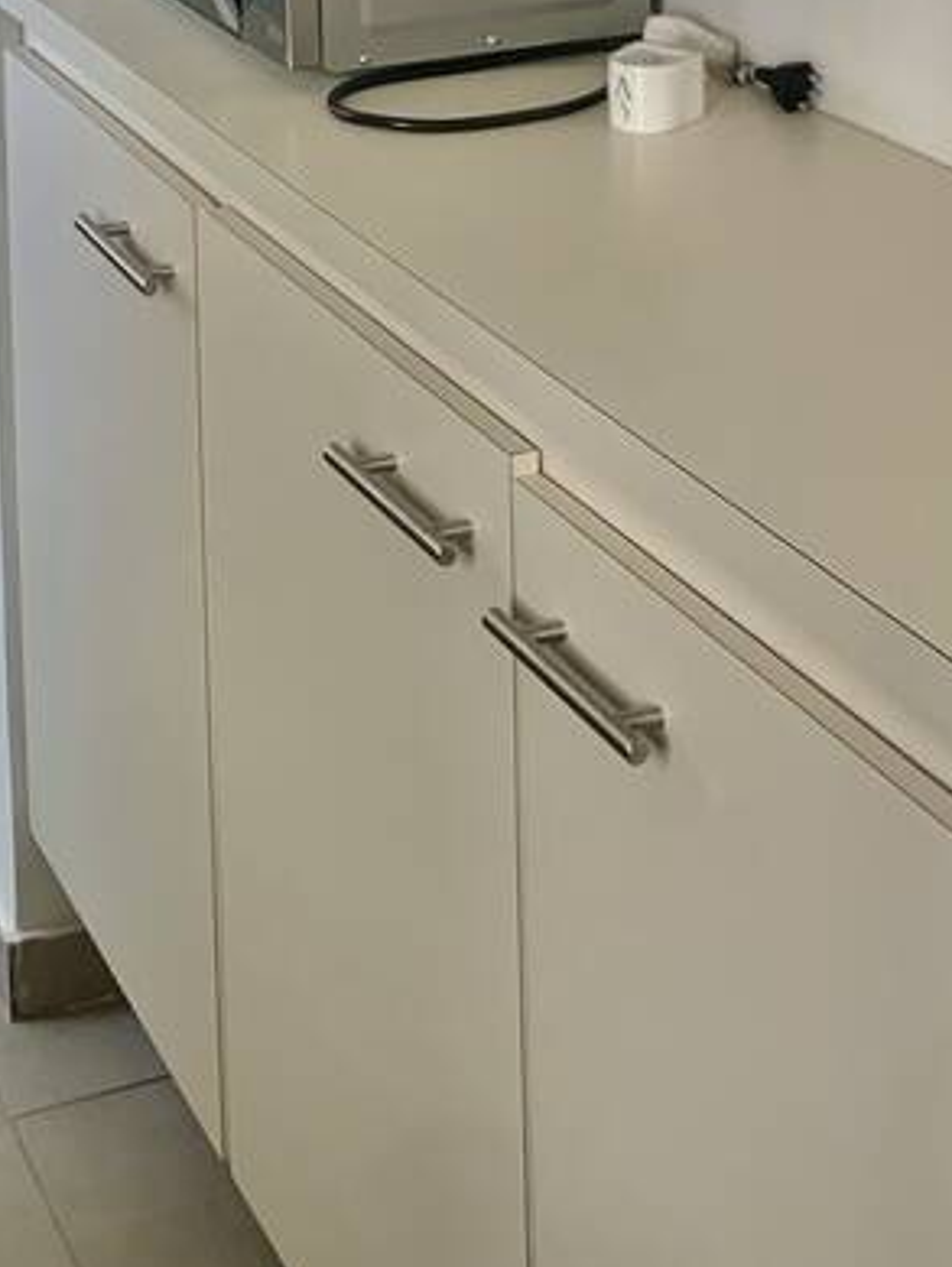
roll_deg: +2.8
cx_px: 169
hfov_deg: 20.2
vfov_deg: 23.3
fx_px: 2637
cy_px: -471
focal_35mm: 72
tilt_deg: -3.2
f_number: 1.8
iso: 50
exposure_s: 1/122
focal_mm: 4.25
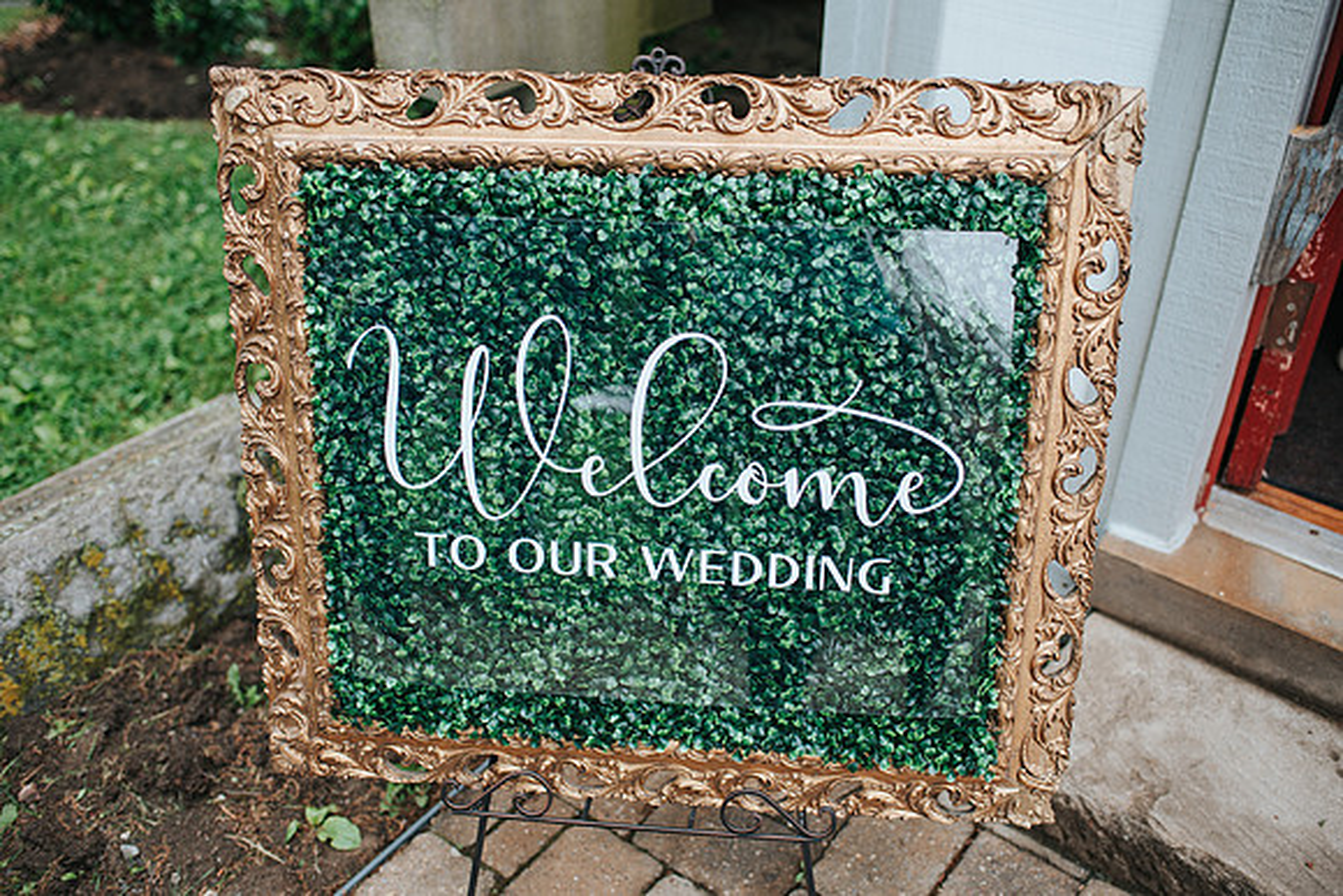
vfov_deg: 37.9
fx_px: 1306
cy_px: 448
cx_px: 672
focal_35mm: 35
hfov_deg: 54.4
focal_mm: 35
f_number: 2.8
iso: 250
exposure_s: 1/640
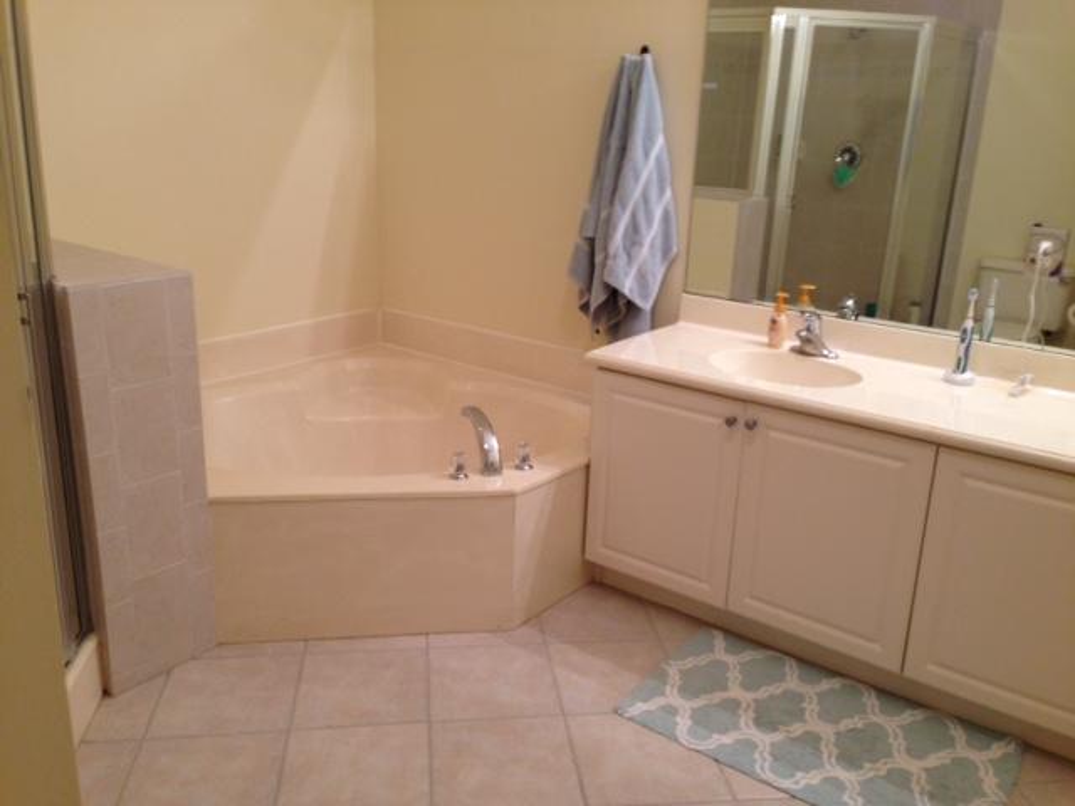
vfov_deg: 42.9
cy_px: 403
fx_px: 1025
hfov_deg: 55.4
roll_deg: -2.3
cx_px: 538
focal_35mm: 33
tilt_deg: -17.5
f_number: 2.4
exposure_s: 1/20
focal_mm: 4.12
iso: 50
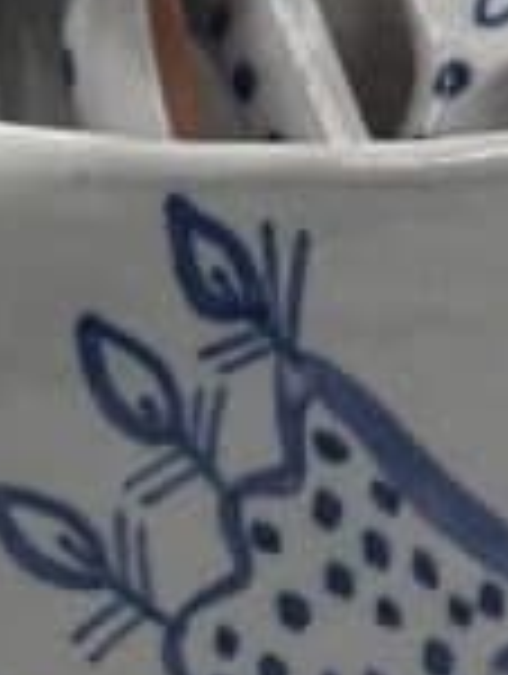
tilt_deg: -17.3
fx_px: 4995
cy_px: 230
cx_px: 252
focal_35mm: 256
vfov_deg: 7.7
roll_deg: -0.9
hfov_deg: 5.8
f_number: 1.78
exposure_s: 1/690
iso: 64
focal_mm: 6.86
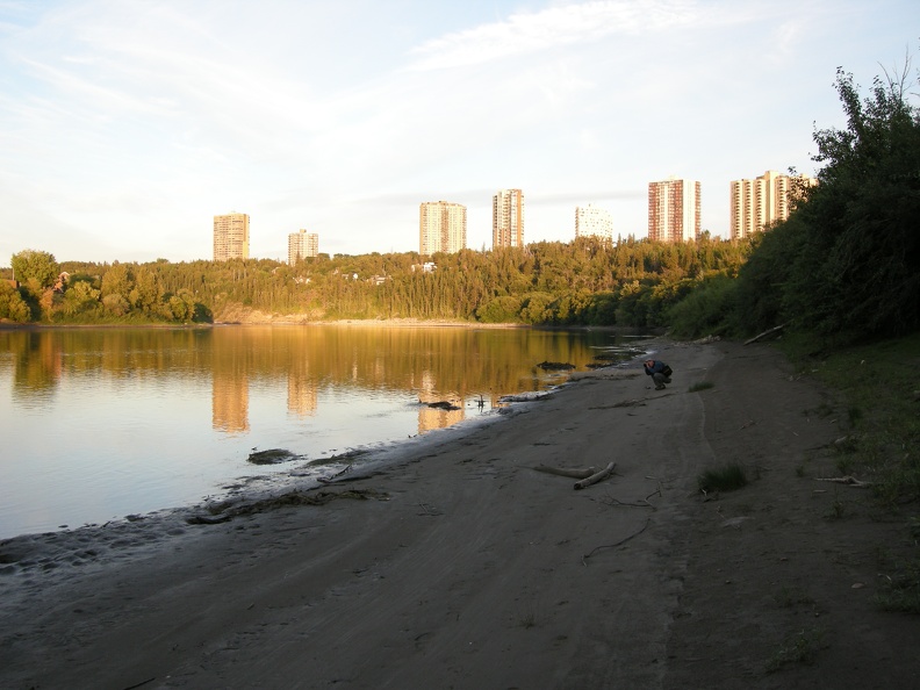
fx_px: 957
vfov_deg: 39.7
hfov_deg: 51.4
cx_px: 460
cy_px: 345
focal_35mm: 36
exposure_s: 1/80.1
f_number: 3.8
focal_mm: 7.5
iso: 64
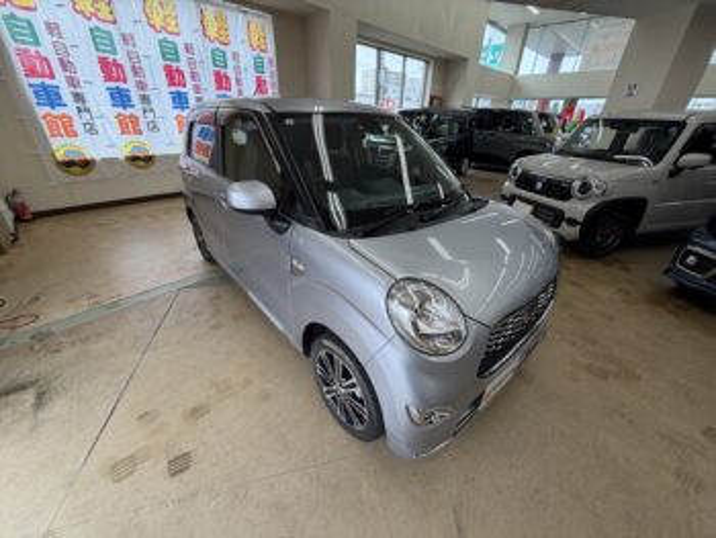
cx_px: 358
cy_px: 269
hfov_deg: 102.0
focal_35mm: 14
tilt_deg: -27.3
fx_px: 290
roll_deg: -0.8
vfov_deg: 85.7
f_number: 2.2
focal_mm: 2.22
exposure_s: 1/100
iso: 32
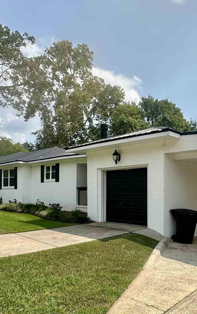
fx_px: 258
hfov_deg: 40.8
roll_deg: -0.6
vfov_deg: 62.1
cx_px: 144
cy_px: 194
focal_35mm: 30
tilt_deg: -0.2
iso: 50
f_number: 2.2
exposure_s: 1/2020
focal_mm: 2.22
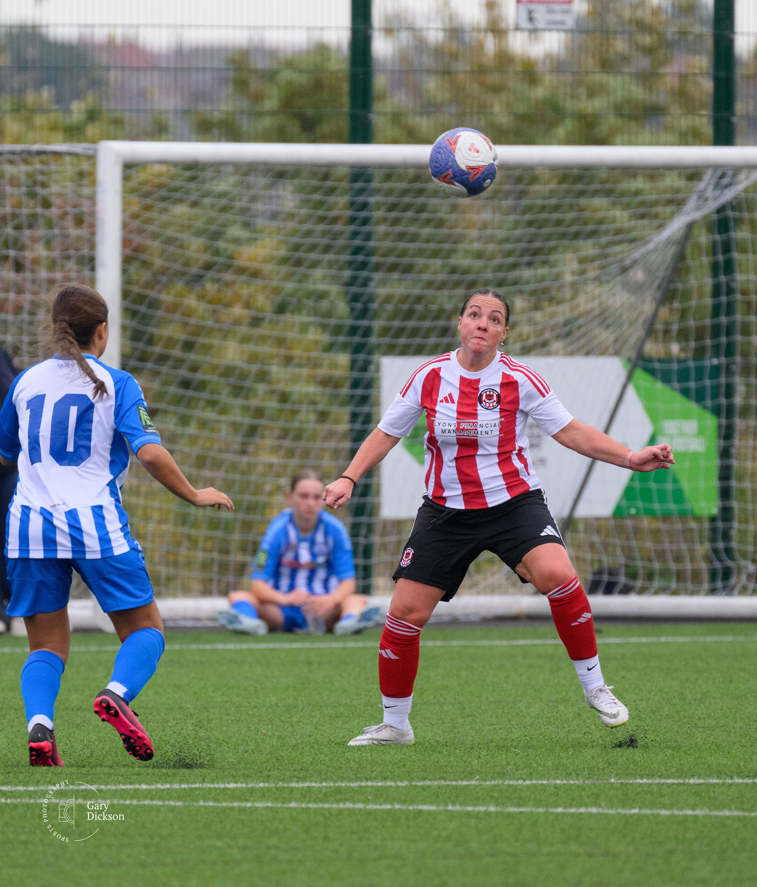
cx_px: 411
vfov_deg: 2.3
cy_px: 503
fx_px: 21991
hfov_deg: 2.0
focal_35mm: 817
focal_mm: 400
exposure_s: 1/1000
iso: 2000
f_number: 5.6
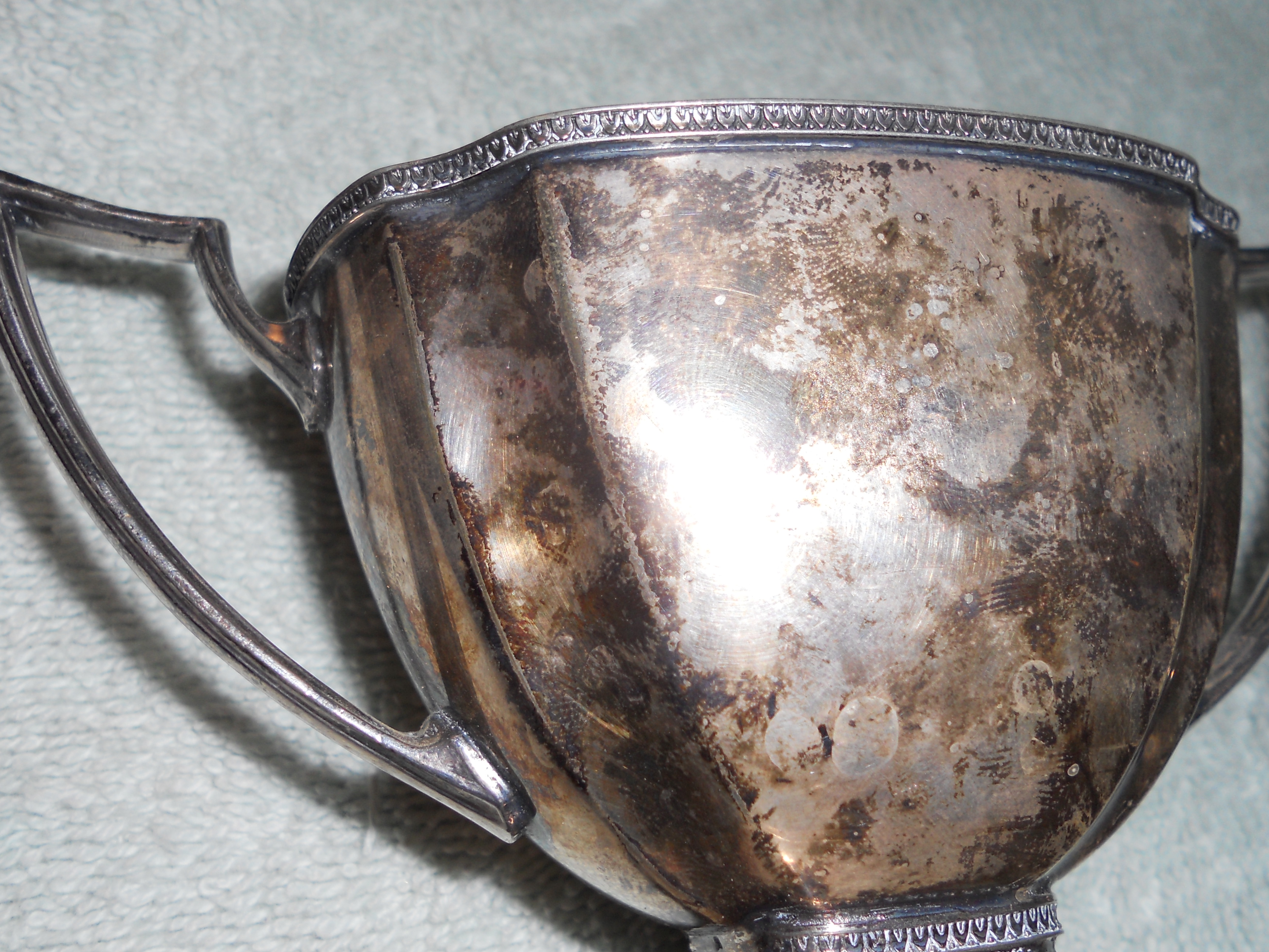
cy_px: 455
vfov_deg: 38.7
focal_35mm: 37
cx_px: 641
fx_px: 1357
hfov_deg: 50.1
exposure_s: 1/25
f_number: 8.8
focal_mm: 5.8
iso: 80
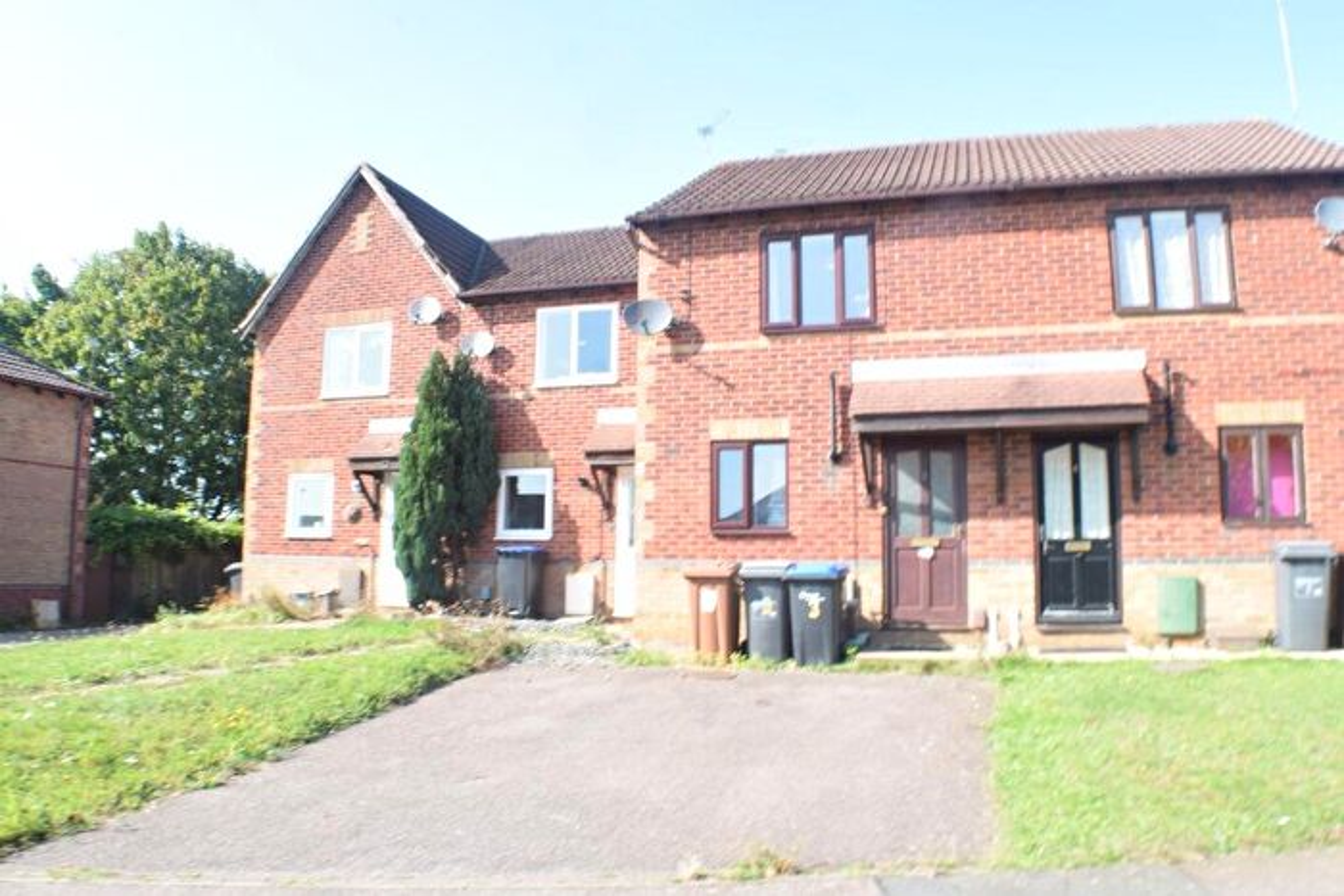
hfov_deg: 55.1
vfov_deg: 38.4
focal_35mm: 34
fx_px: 1288
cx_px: 672
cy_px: 448
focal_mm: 23
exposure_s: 1/6
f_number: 25
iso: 100
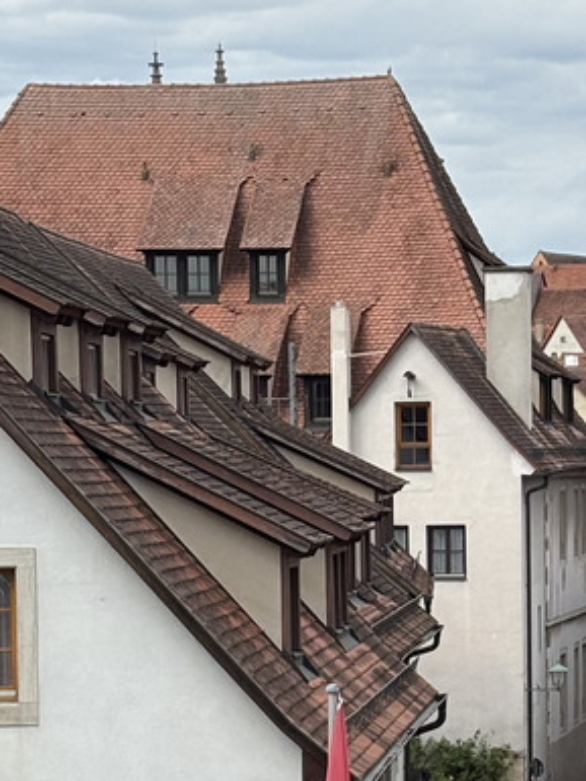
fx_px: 3655
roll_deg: +0.4
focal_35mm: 162
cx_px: 562
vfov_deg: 12.1
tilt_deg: -2.6
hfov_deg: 9.1
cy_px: 629
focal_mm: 5.96
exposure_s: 1/2283
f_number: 1.6
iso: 32
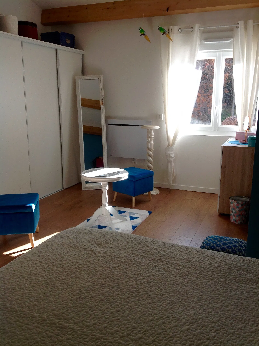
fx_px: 350
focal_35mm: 35
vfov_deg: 52.7
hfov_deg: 40.6
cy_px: 173
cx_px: 130
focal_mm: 4.28
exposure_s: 1/150
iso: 50
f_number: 2.4
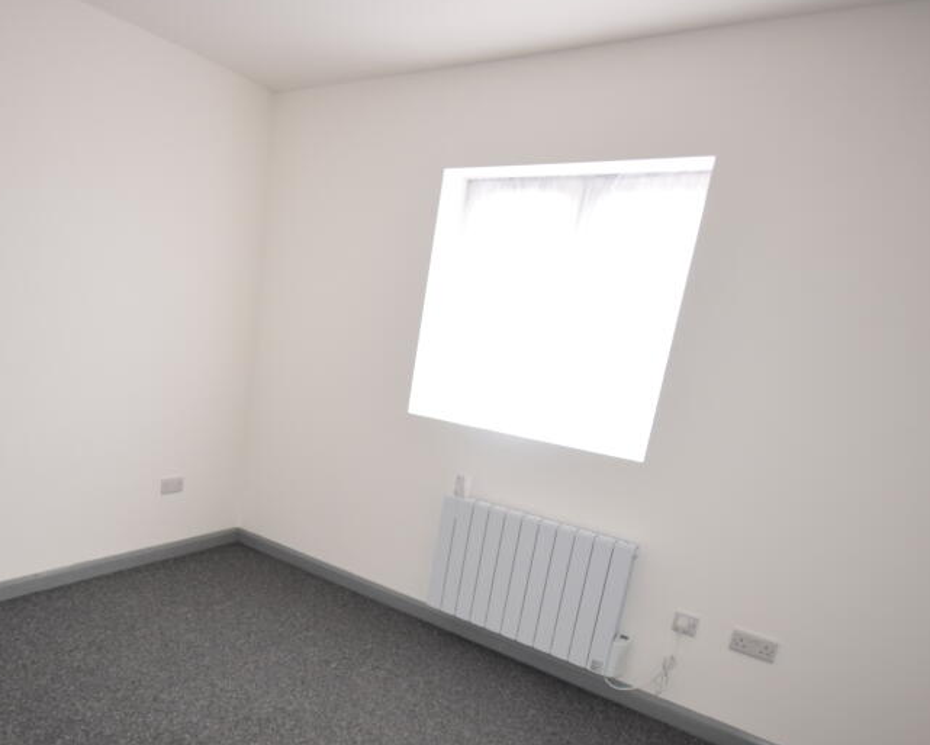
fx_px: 681
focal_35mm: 25
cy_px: 487
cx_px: 325
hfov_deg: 67.1
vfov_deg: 56.2
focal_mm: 11
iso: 720
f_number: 5.6
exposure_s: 1/125
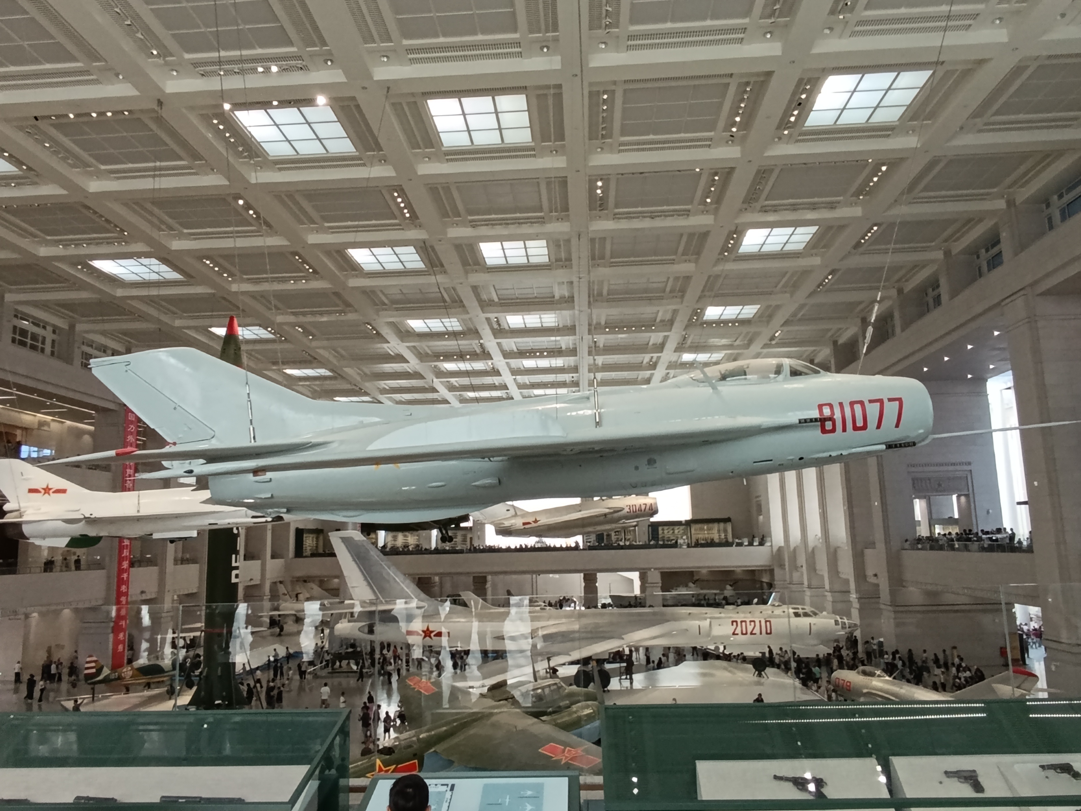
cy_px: 406
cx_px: 540
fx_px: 687
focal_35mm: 22
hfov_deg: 76.4
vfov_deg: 61.1
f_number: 2.2
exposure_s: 1/50
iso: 160
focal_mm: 1.65
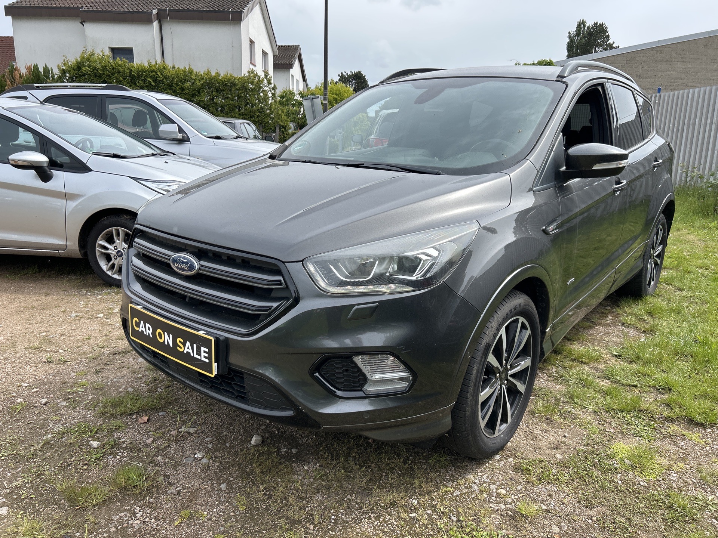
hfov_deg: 67.3
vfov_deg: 53.1
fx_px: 539
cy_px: 269
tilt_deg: -12.6
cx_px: 359
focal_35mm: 26
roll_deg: -2.8
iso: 50
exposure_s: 1/2571
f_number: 1.5
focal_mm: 5.7
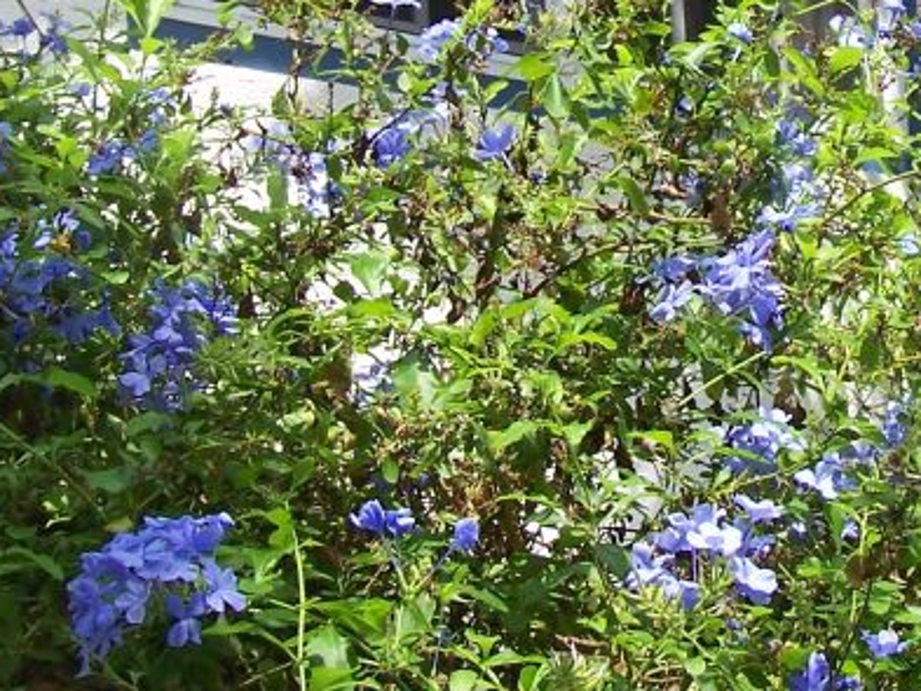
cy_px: 59
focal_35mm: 116
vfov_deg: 12.7
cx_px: 708
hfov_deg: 16.9
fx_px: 3087
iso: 64
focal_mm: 6.3
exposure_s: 1/320
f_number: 4
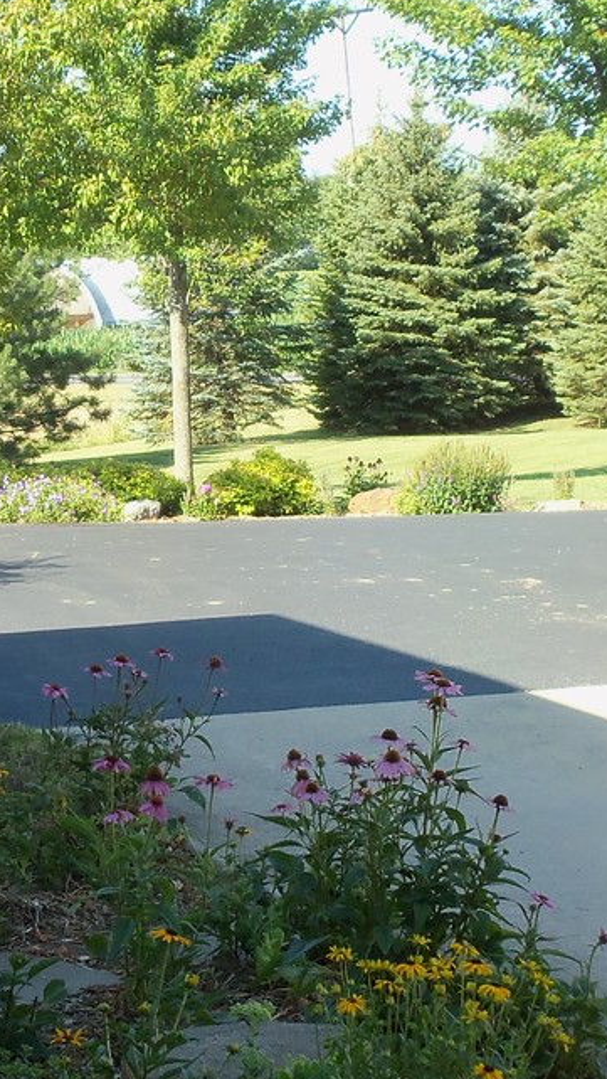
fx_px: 2659
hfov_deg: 13.0
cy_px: 587
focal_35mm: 93
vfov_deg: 22.9
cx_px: 104
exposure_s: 1/160
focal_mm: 6.7
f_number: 3.7
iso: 80
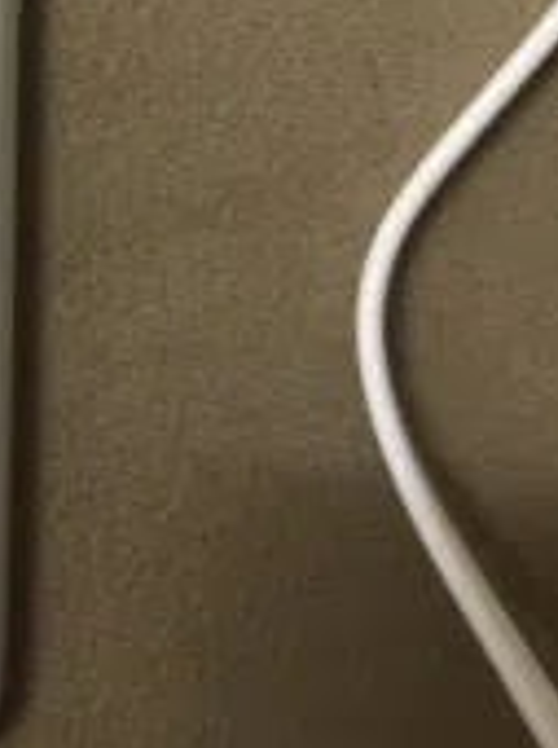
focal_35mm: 66
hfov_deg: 20.9
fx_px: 1422
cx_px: -88
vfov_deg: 27.8
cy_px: 13
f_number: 1.8
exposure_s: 1/10
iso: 100
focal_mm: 3.99
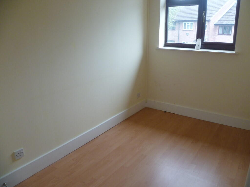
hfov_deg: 63.4
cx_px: 125
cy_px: 94
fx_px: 202
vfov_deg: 49.7
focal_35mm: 28
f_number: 2.8
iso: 160
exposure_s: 1/30
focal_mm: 5
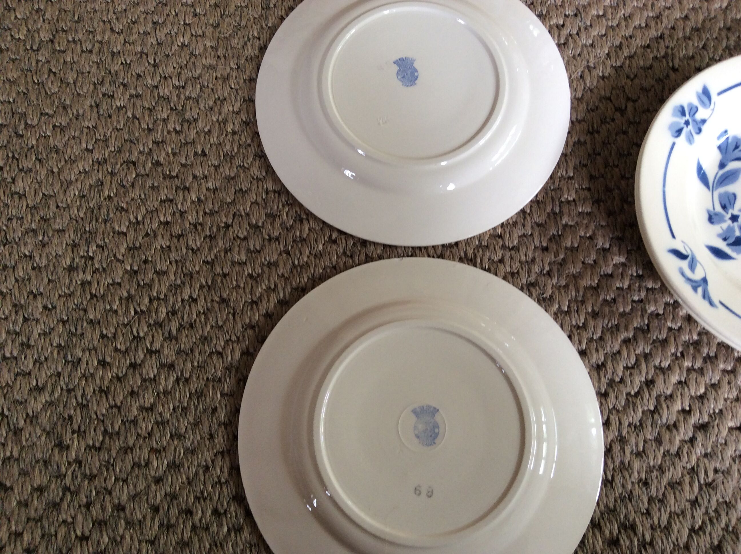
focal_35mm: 32
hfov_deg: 56.9
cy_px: 277
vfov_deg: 44.1
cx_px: 370
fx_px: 684
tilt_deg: -74.7
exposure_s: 1/25
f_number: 2.4
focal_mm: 3.3
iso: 64
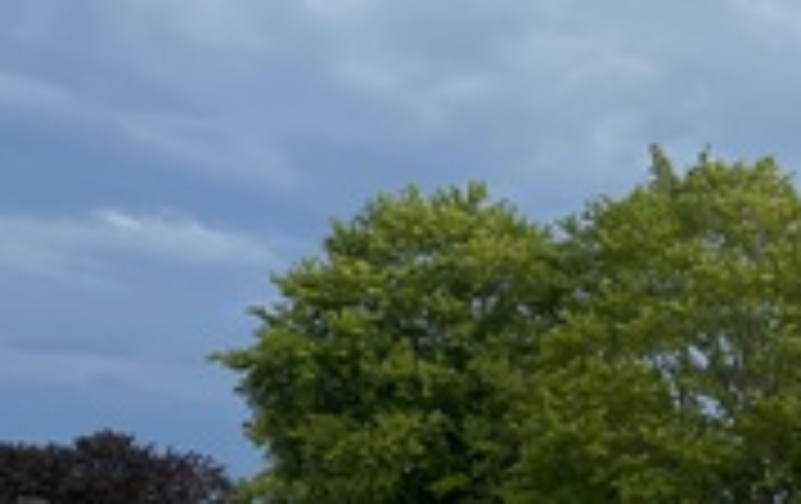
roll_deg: -1.1
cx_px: 1004
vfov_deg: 15.2
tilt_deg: +2.0
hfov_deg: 22.1
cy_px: 497
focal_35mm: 85
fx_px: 1859
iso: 32
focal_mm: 4.25
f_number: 1.8
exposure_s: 1/1629
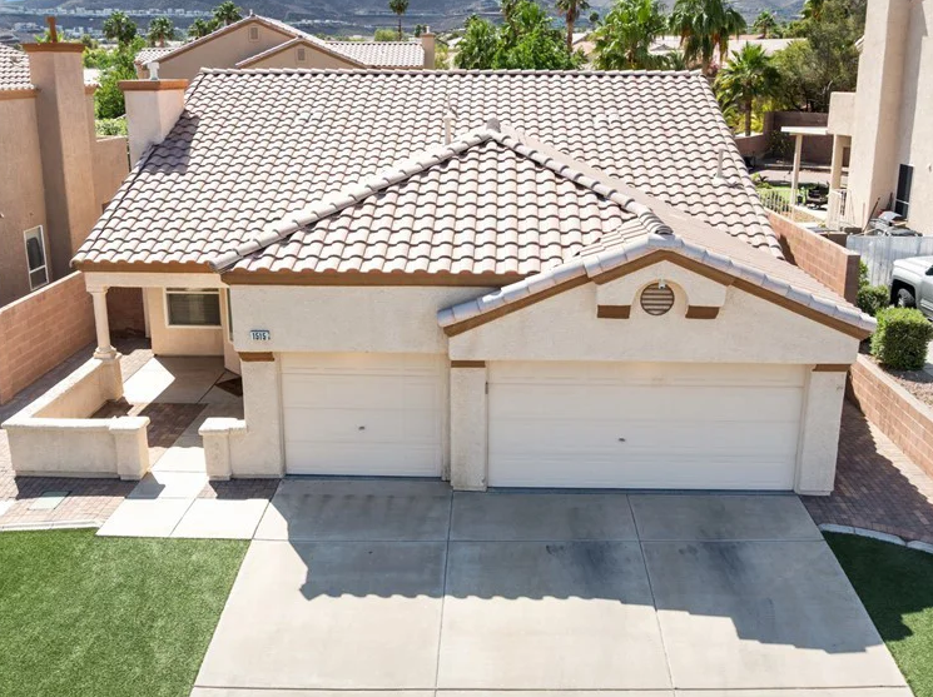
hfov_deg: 55.4
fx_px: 888
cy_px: 303
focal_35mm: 33
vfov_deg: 42.8
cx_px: 475
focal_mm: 12.29
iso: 100
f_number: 2.8
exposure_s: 1/200
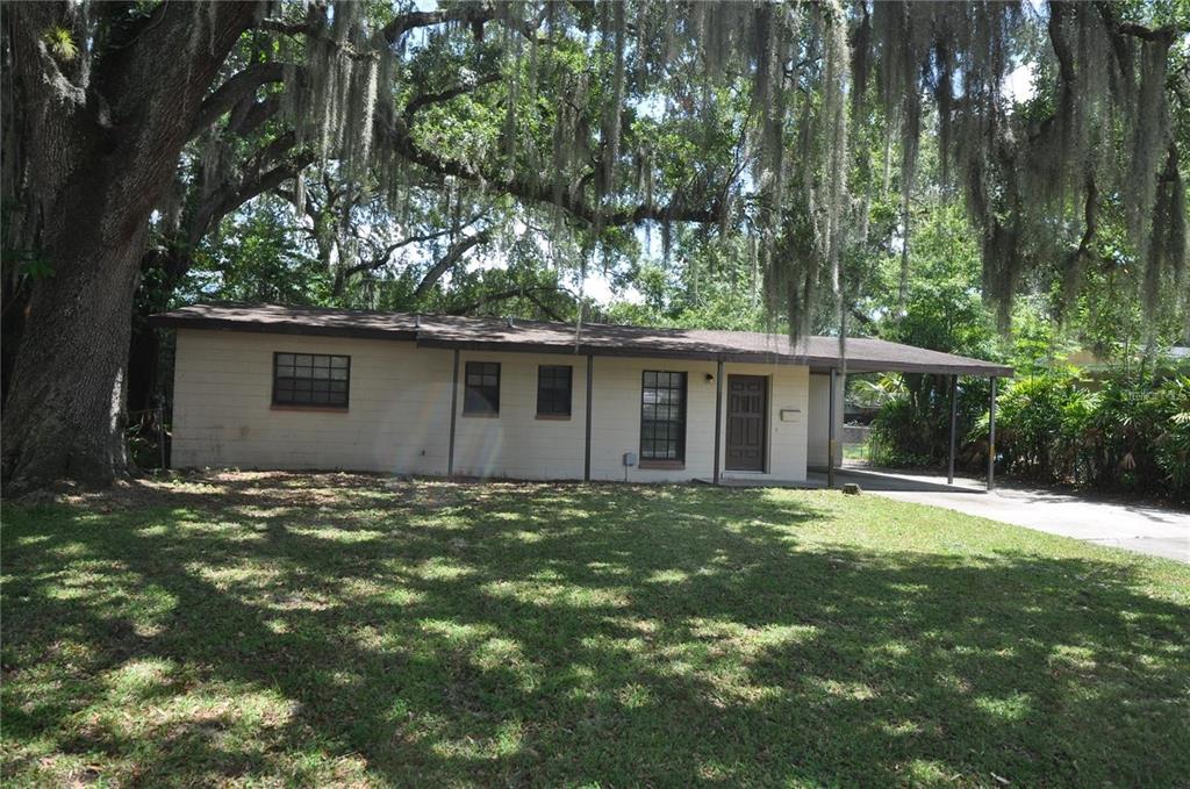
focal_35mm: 22
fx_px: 742
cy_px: 394
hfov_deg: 77.4
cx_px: 595
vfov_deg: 56.0
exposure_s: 1/160
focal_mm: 15
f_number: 6.3
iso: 200
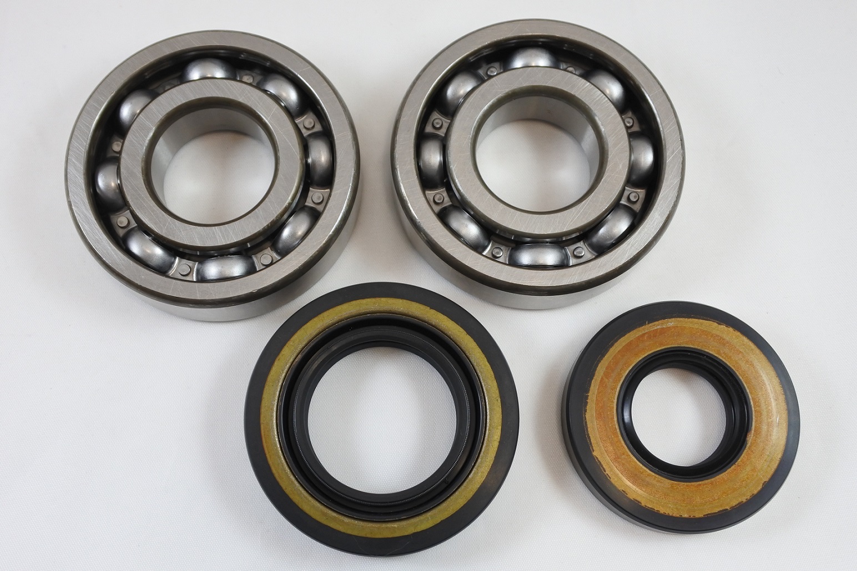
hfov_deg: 54.4
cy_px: 286
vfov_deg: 37.8
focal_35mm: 35
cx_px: 428
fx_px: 833
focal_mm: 13.1
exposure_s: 1/125
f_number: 4
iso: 450
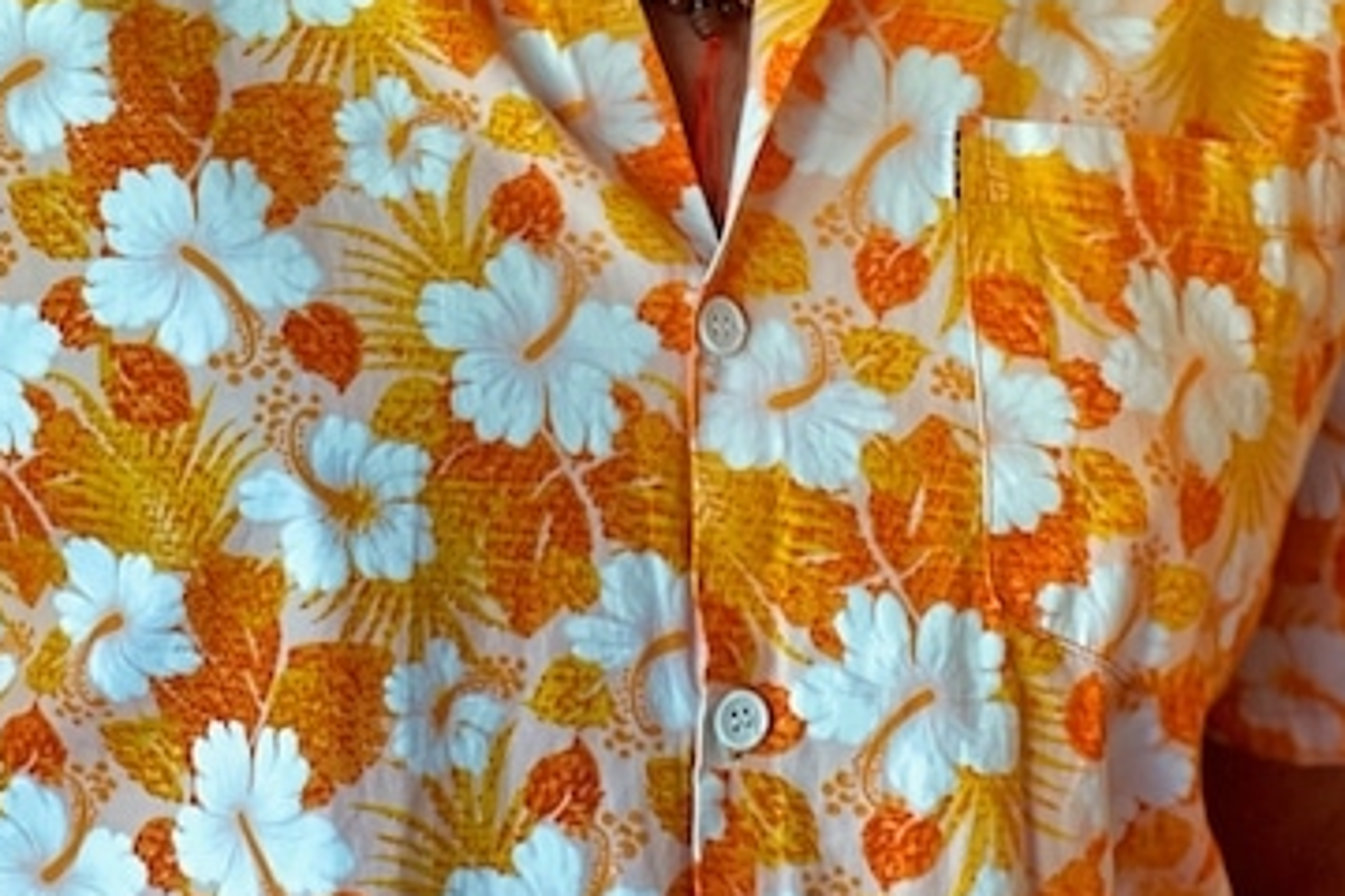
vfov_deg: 9.0
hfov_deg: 13.8
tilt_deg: -3.3
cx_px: 288
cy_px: -556
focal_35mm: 148
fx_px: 5529
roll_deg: -2.3
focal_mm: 7.5
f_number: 2.2
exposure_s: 1/33
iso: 200
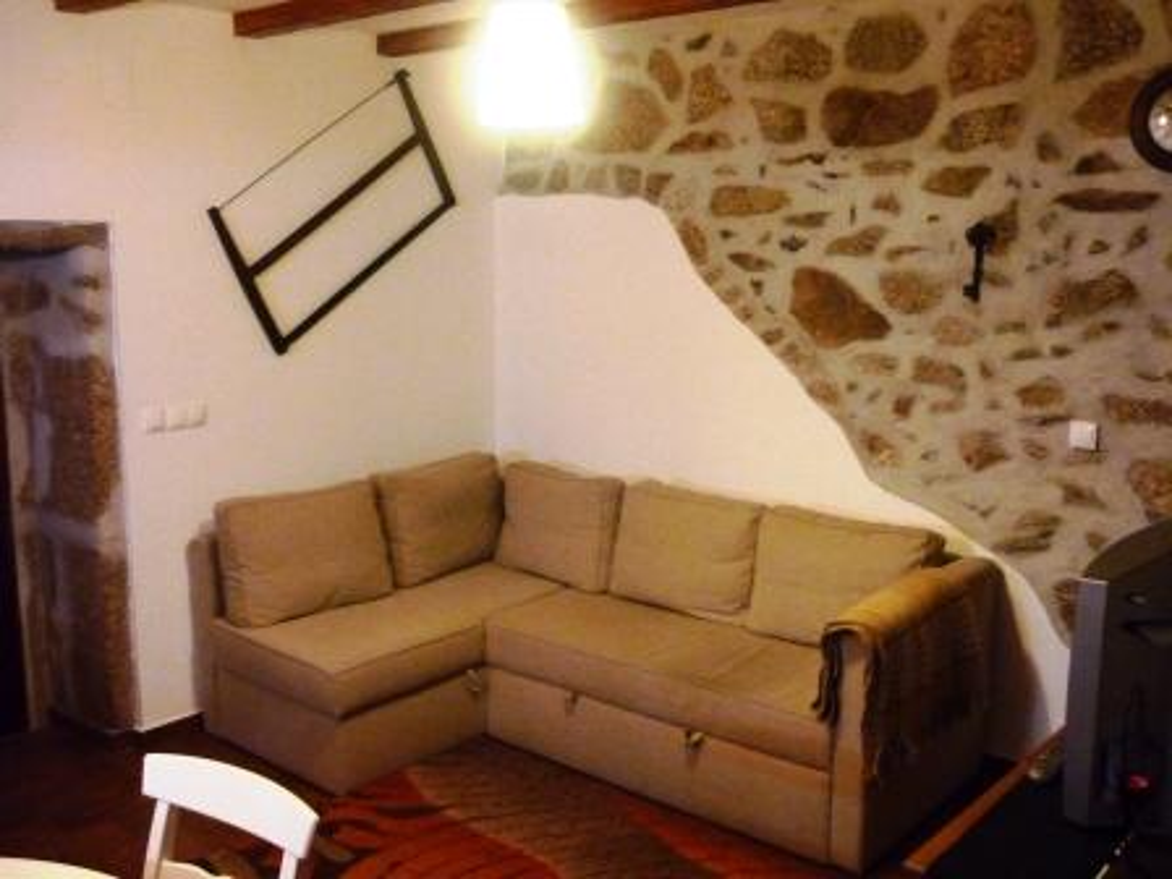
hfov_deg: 55.4
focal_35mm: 33
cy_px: 440
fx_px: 1117
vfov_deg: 42.9
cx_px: 586
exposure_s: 1/20
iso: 800
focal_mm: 5.5
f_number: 2.8
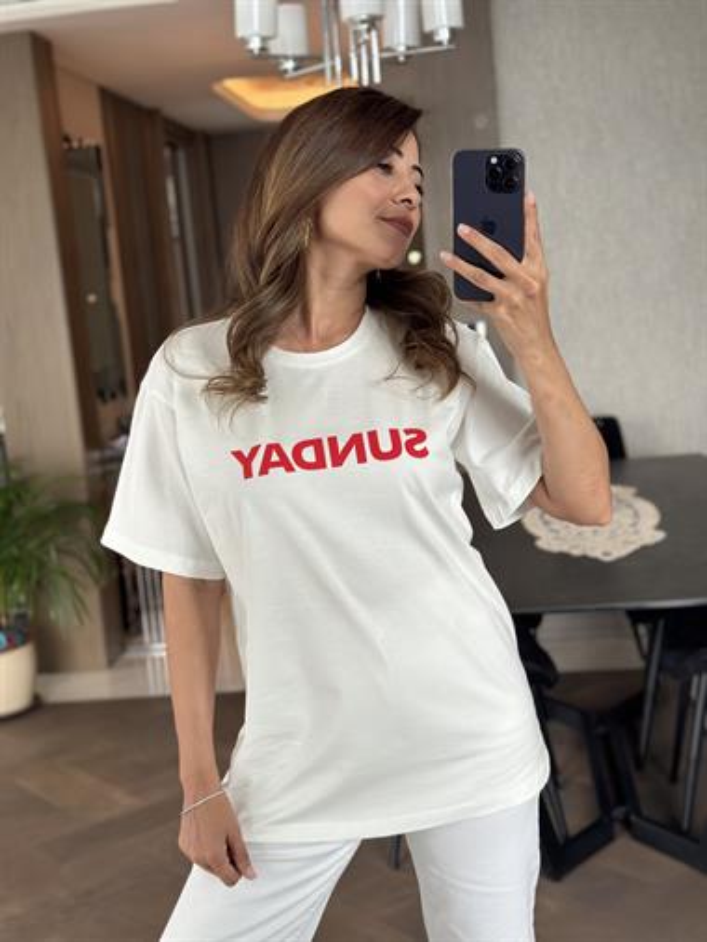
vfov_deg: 39.6
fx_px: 1306
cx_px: 354
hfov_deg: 30.3
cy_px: 471
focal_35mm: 48
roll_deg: +5.5
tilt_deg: -15.3
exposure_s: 1/60
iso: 125
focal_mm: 6.86
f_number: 1.78
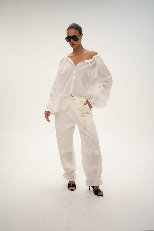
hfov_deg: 29.9
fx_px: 289
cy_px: 116
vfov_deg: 43.6
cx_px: 77
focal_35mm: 45
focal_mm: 45
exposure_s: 1/160
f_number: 8
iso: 500
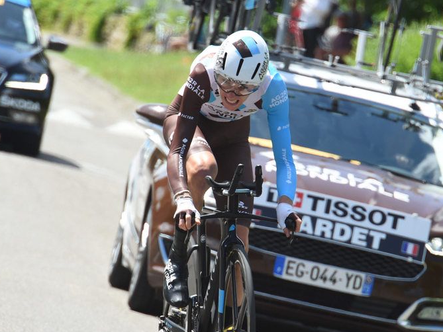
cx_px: 240
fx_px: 8819
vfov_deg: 2.2
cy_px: 210
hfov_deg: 2.9
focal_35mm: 689
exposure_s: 1/1000
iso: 1600
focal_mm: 400
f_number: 11
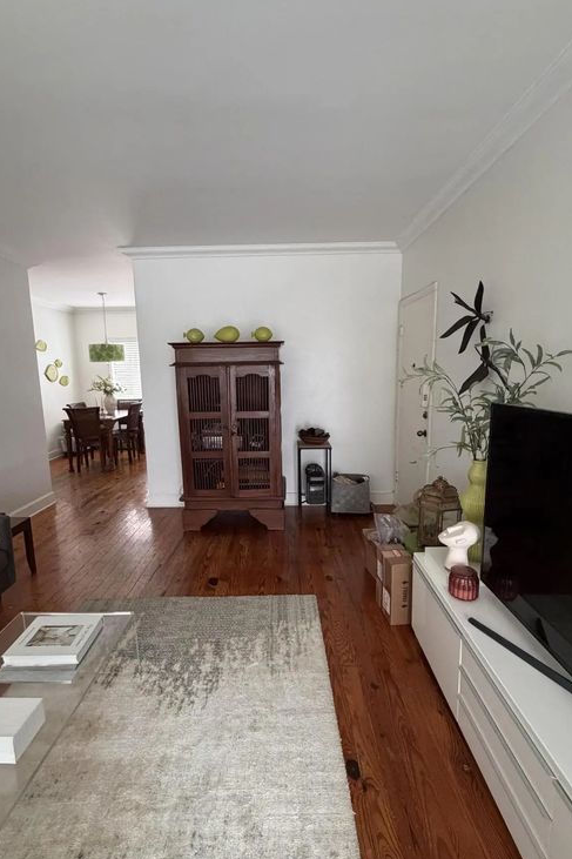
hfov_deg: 70.4
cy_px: 435
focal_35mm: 17
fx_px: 405
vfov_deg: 93.3
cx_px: 277
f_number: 2.2
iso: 400
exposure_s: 1/60
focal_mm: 2.22
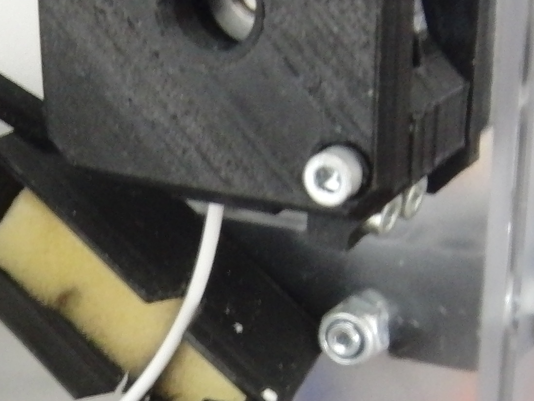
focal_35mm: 100
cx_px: 105
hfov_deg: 19.4
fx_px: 1543
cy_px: 391
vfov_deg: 14.6
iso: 400
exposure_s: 1/5
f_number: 3.5
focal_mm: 5.2
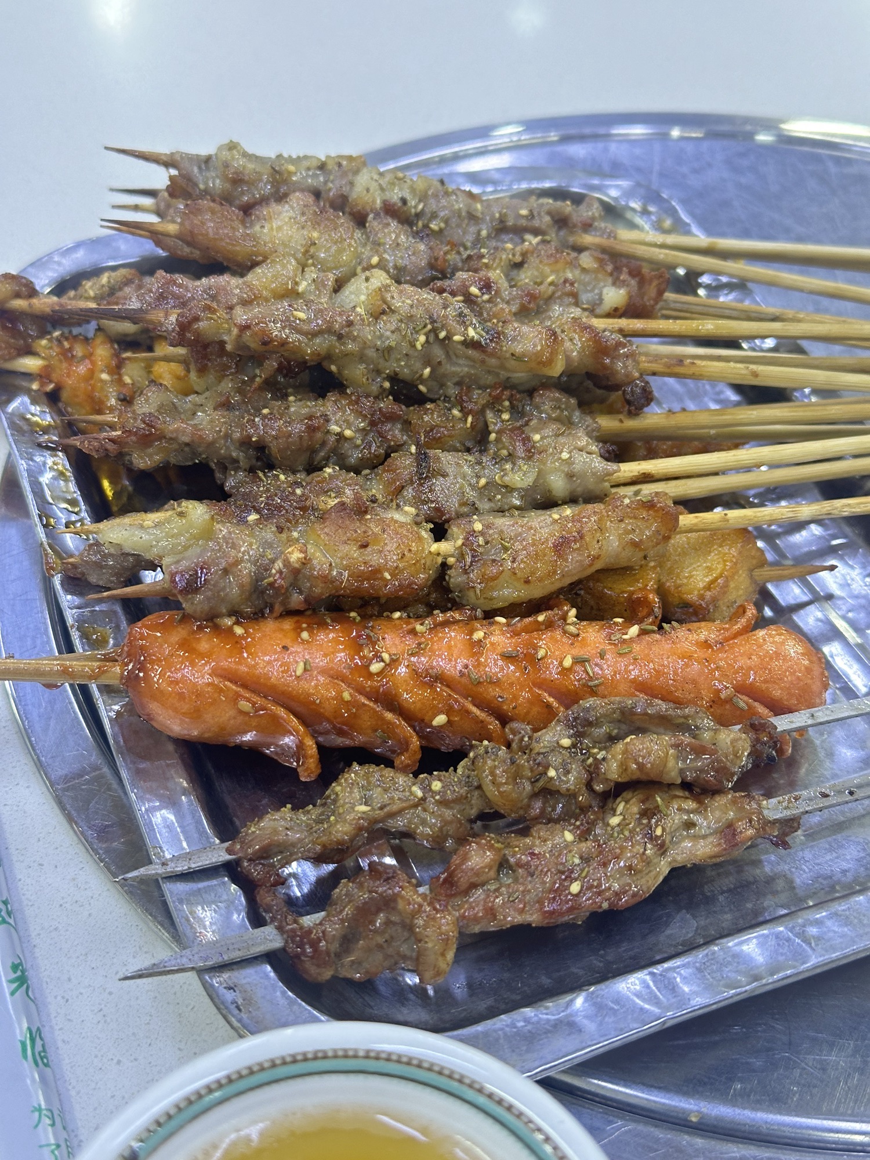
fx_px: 1609
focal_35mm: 48
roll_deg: -1.9
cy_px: 580
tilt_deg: -41.9
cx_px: 435
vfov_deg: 39.7
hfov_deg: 30.3
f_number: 1.78
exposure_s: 1/100
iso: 160
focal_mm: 6.86
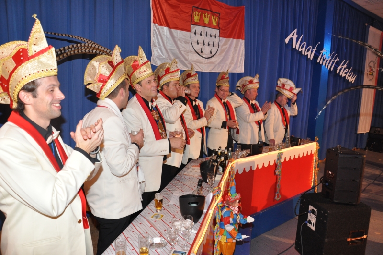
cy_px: 128
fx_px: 287
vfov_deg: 47.8
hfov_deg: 67.5
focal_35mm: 27
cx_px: 192
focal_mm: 18
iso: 800
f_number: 5.6
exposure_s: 1/60
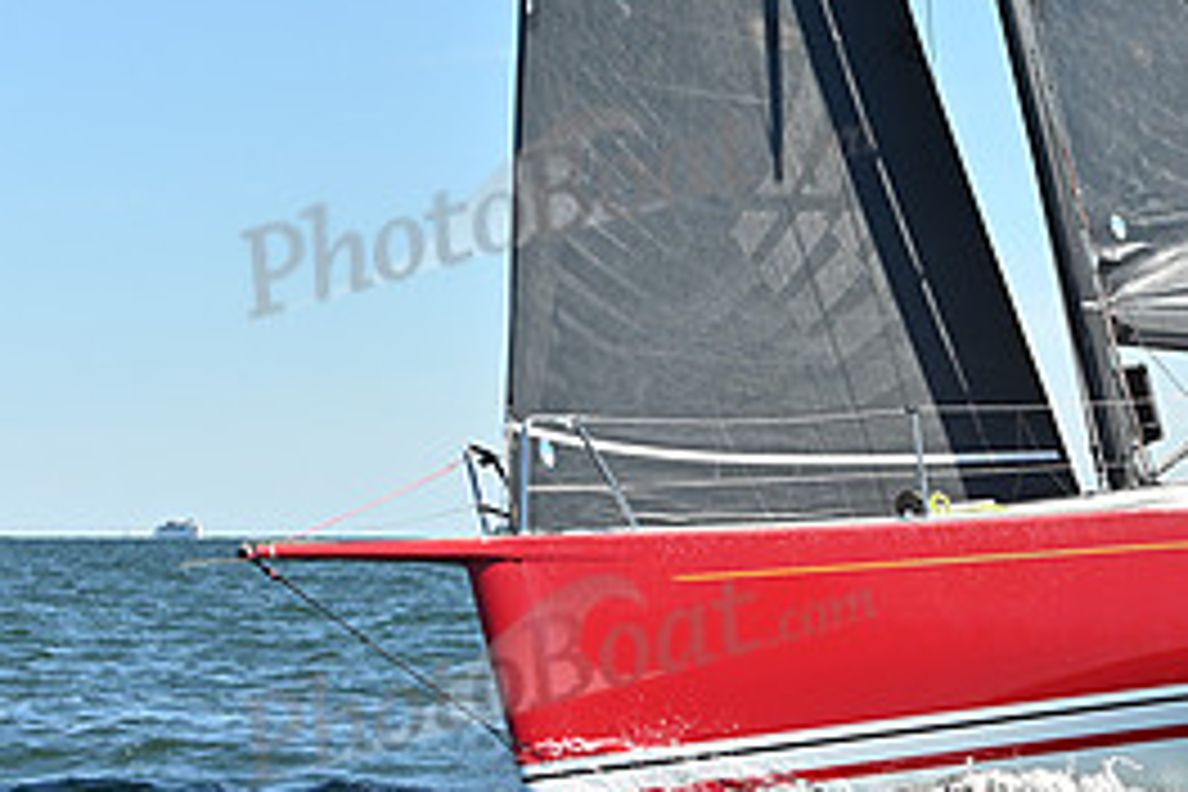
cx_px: 1112
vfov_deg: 8.9
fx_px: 5082
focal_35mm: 154
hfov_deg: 13.2
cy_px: 371
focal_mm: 70
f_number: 6.3
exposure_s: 1/1250
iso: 320
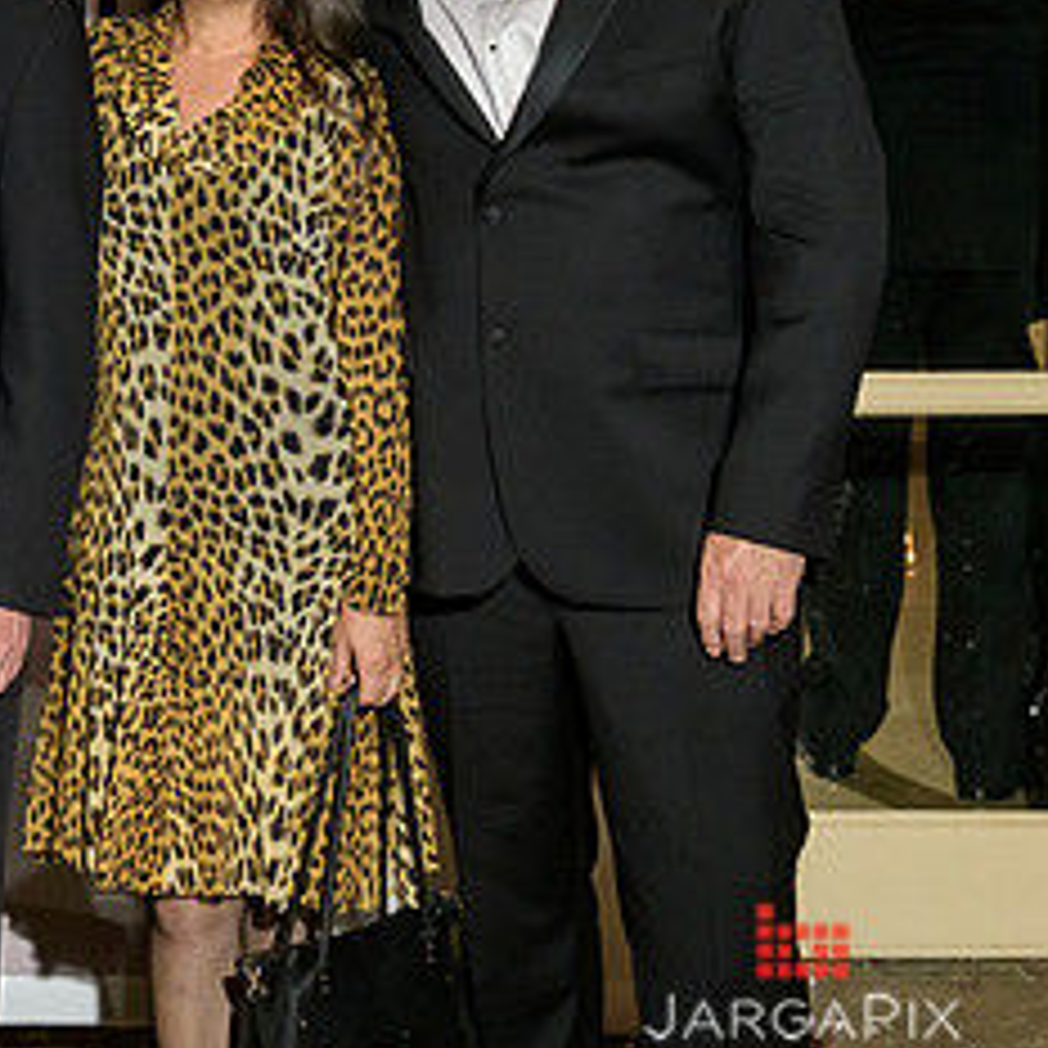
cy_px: 98
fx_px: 3322
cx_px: -181
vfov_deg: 17.6
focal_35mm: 97
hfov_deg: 17.2
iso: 1000
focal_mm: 38
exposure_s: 1/100
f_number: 5.6
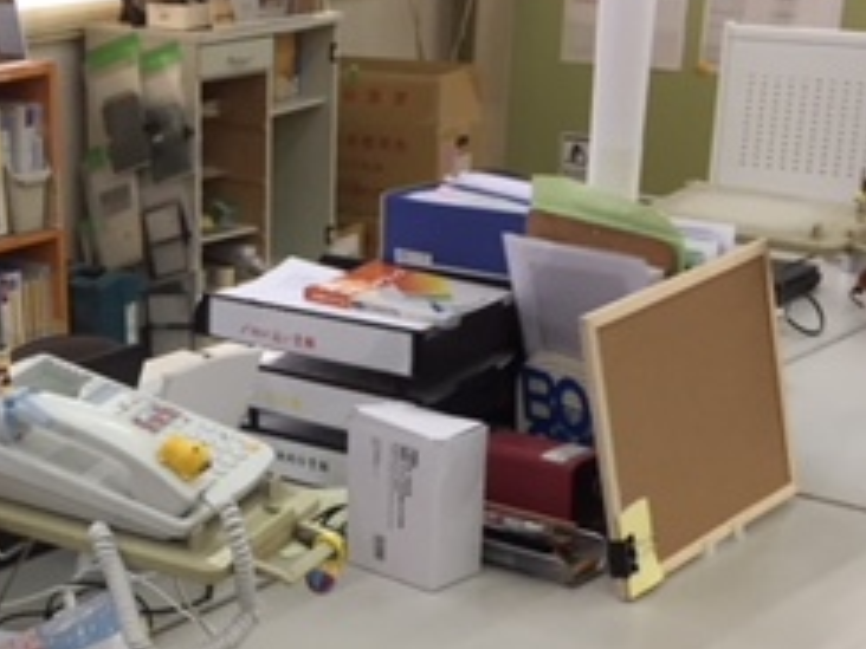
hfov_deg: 24.8
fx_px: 1901
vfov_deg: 19.1
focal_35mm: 76
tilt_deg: -23.9
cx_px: 75
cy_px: 571
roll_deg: +1.1
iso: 40
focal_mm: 4.15
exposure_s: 1/30
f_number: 2.2
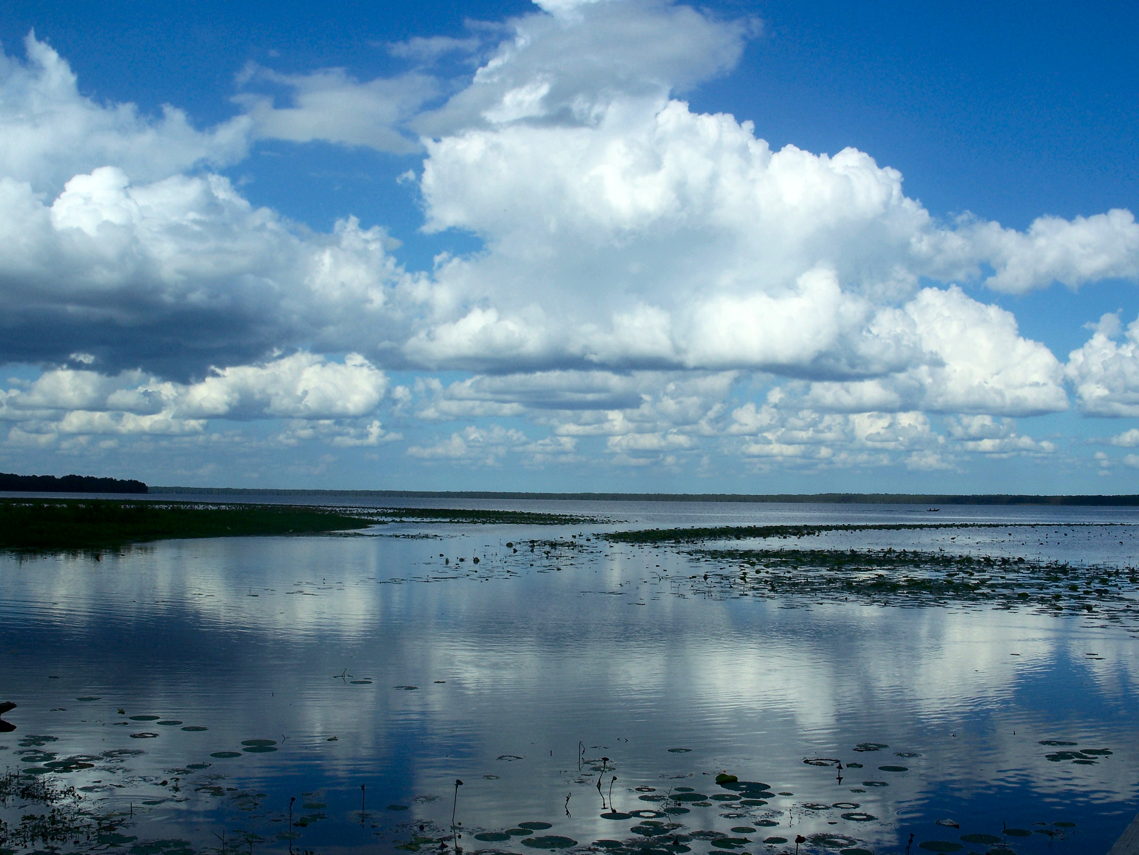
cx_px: 570
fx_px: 1415
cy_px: 428
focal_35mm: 43
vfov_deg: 33.6
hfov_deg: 43.9
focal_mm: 9.1
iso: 64
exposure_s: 1/1000
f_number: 4.5
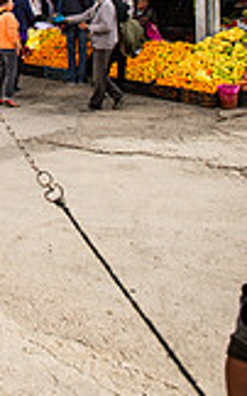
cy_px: -93
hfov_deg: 17.5
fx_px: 734
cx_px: -105
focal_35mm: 68
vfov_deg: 26.5
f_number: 2.8
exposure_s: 1/2500
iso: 200
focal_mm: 24
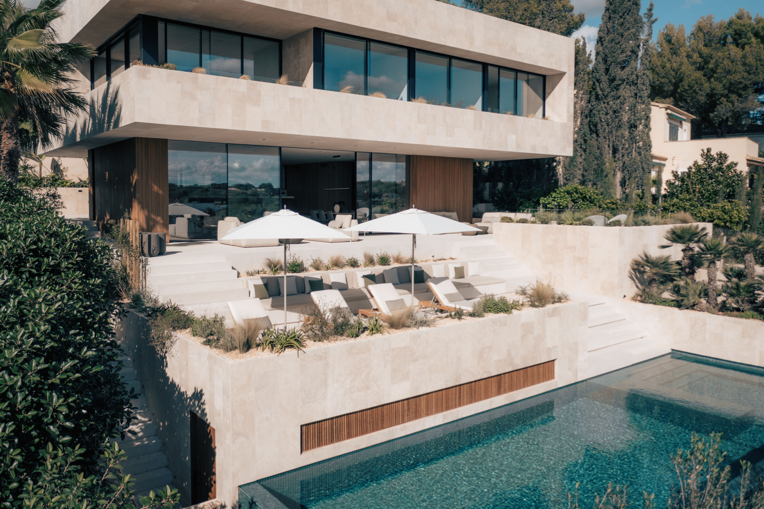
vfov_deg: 46.4
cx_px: 382
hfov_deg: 65.5
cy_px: 254
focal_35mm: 28
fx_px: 594
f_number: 2.8
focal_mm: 10.26
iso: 100
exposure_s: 1/3200
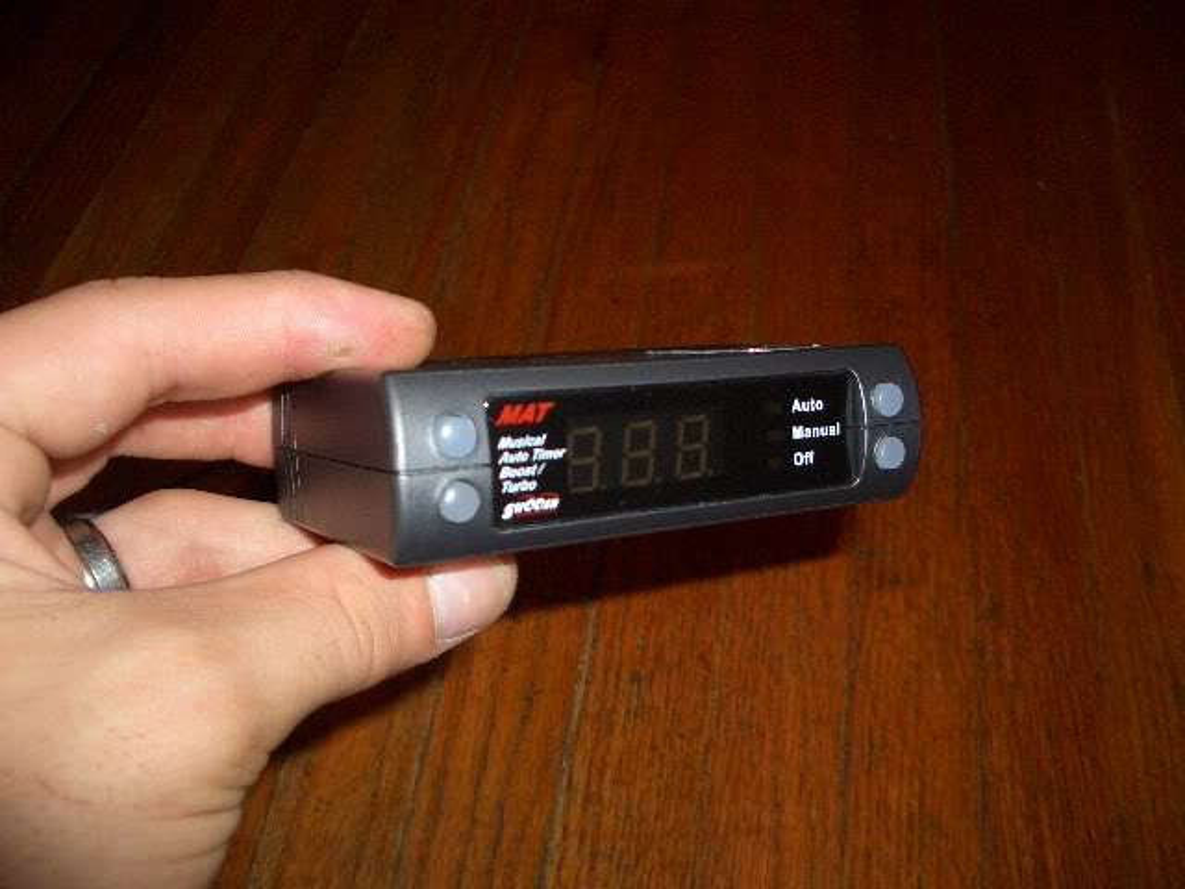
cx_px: 592
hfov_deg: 52.6
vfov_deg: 40.7
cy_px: 444
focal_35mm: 35
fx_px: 1198
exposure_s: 1/60
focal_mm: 5.8
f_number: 2.6
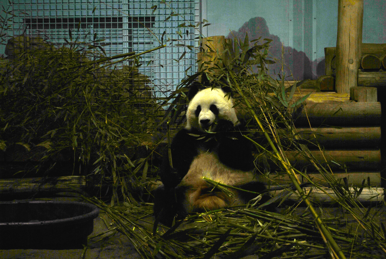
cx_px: 193
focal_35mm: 82
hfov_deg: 24.6
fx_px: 886
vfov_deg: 16.6
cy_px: 130
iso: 100
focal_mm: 55
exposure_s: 1/250
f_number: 5.6
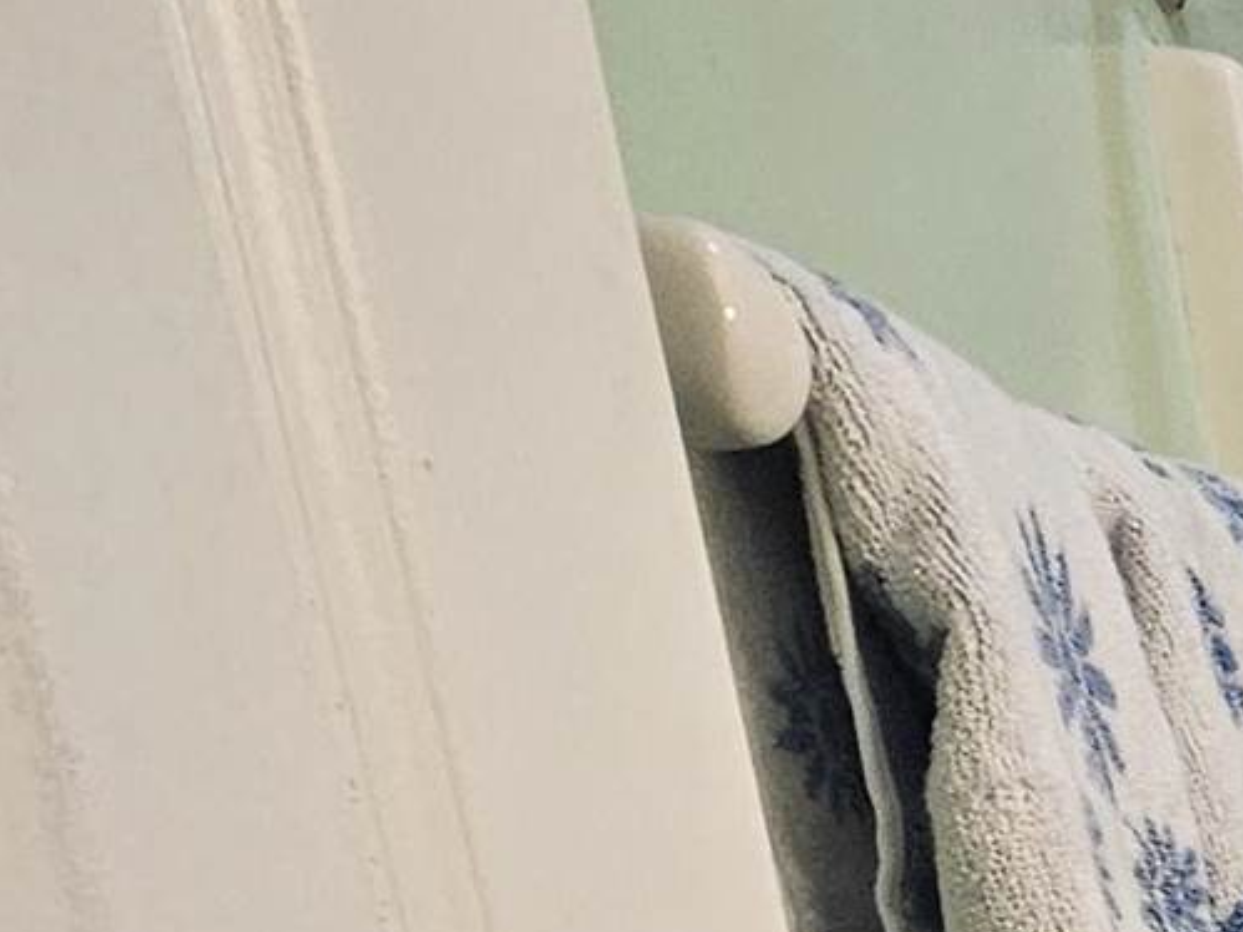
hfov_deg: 13.7
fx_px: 2872
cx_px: 3223
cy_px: 1807
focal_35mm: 80
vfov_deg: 15.2
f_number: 2.2
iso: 100
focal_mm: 2.2
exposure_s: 1/60
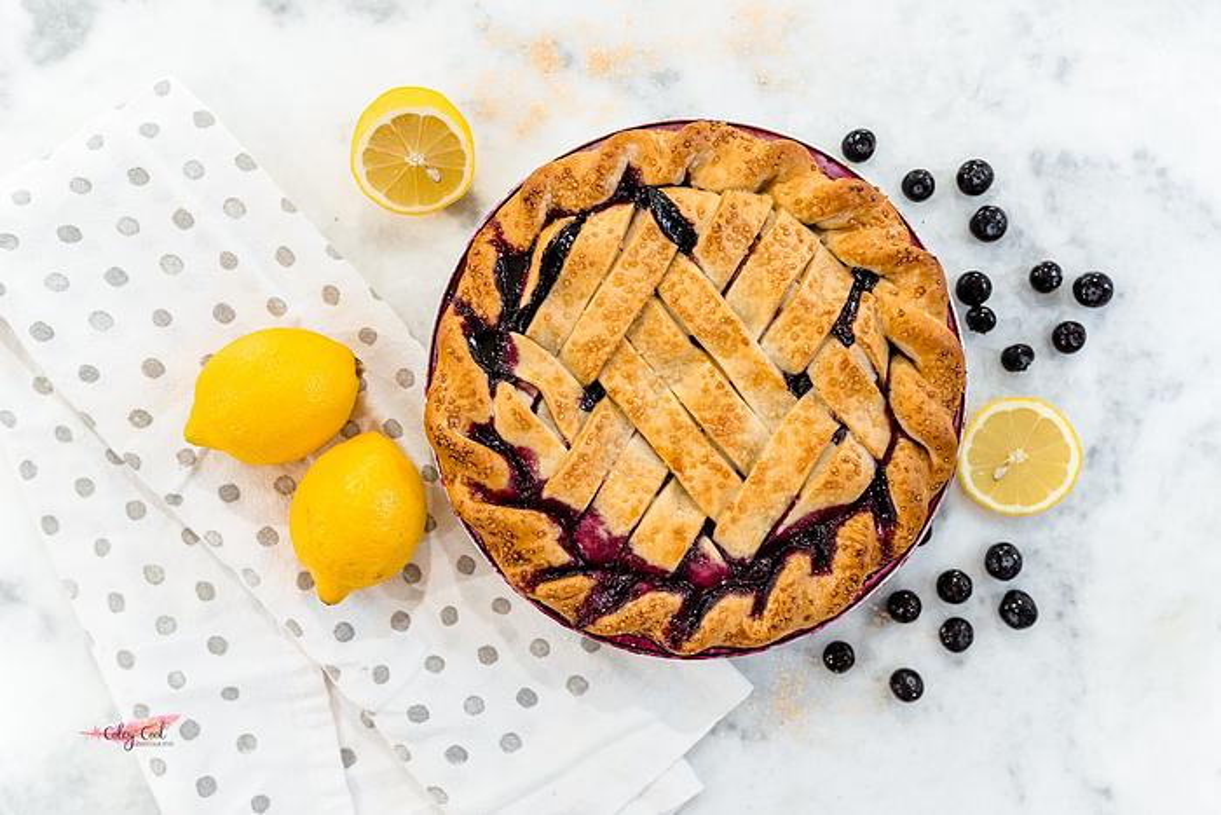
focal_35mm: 35
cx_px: 610
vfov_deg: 37.9
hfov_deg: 54.4
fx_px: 1187
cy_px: 408
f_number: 2.2
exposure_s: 1/100
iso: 800
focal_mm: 35
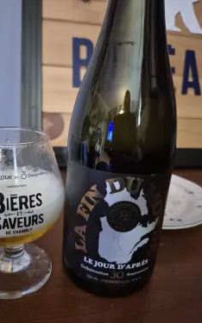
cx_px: 87
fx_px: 229
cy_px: 158
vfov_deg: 70.4
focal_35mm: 26
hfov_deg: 47.4
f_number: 1.8
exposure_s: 1/40
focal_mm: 5.4
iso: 1600
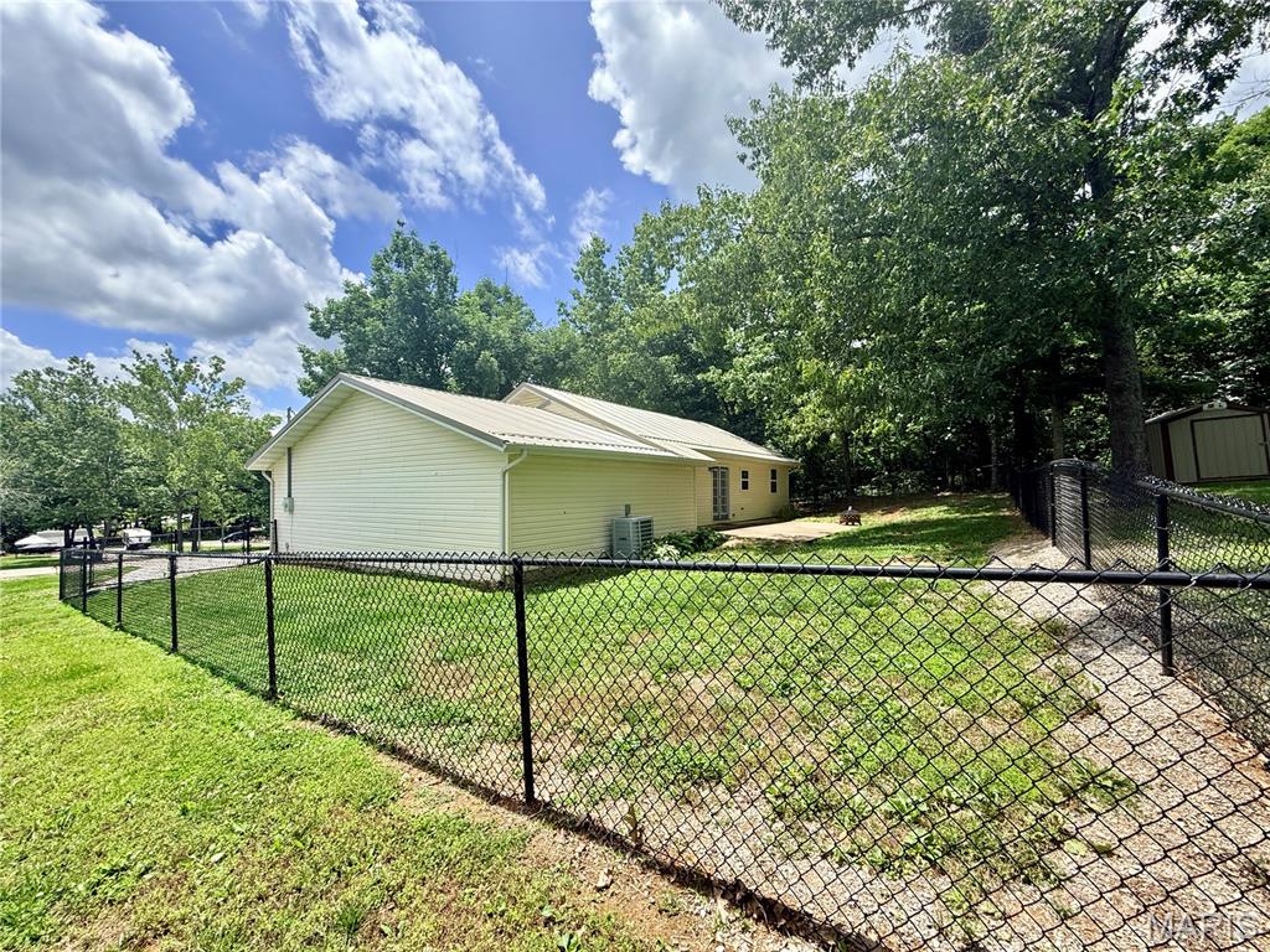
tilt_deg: +1.4
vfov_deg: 85.7
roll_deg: +0.0
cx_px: 635
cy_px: 476
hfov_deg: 102.1
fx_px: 514
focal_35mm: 14
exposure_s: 1/1399
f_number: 2.2
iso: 50
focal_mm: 2.22
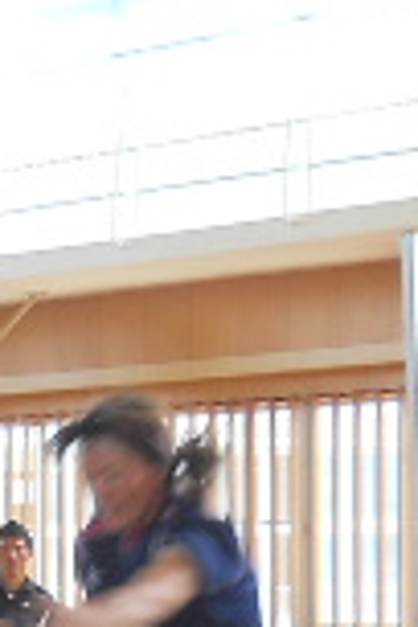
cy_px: 840
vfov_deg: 11.2
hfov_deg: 7.6
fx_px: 3100
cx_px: -160
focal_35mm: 178
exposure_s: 1/40
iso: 80
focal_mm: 6.72
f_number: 3.1
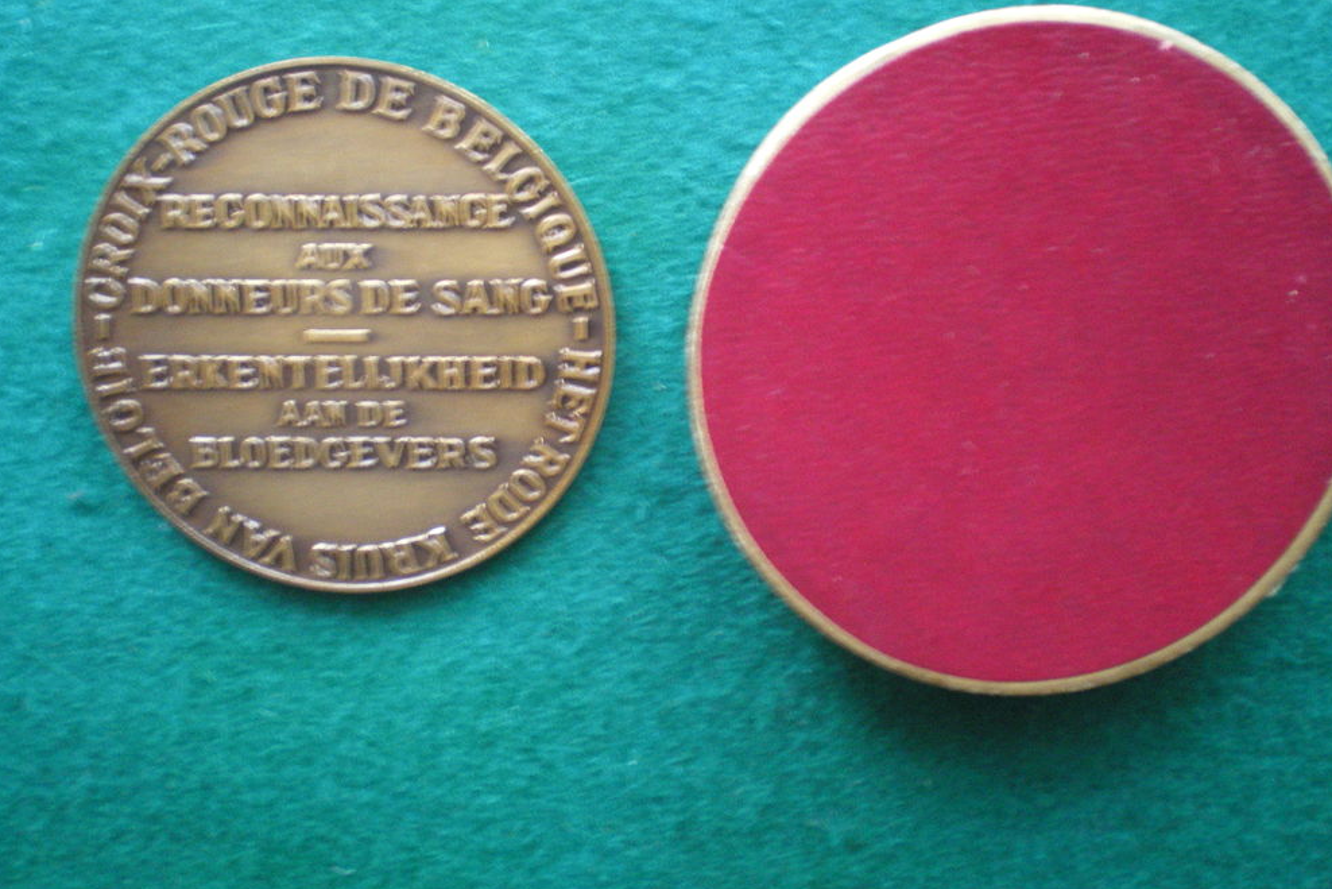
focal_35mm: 40
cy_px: 407
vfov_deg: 33.4
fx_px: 1480
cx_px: 665
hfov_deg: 48.5
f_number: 3.1
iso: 400
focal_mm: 6.3
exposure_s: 1/4
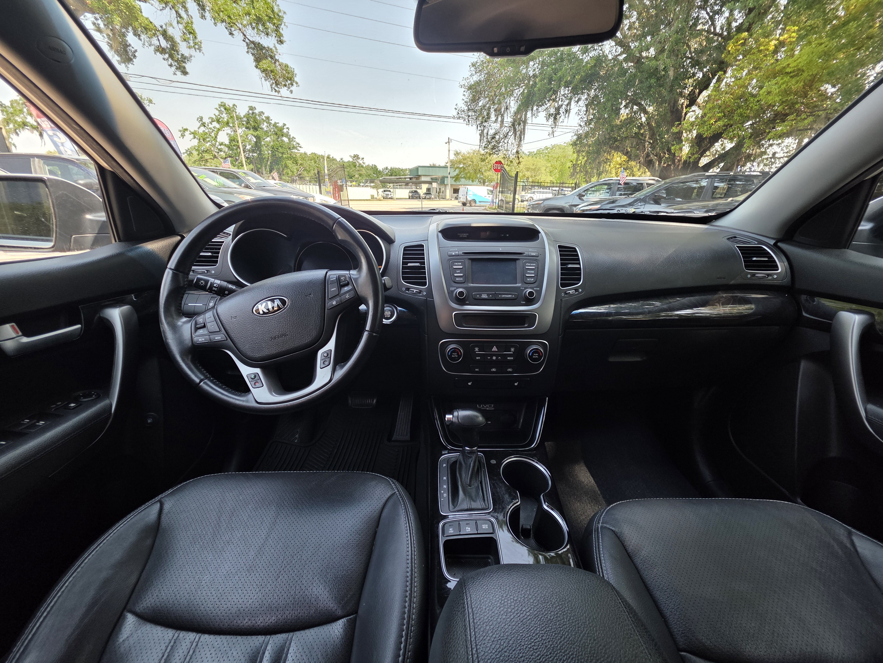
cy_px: 332
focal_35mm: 13
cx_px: 442
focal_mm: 2.2
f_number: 1.9
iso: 40
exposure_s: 1/120
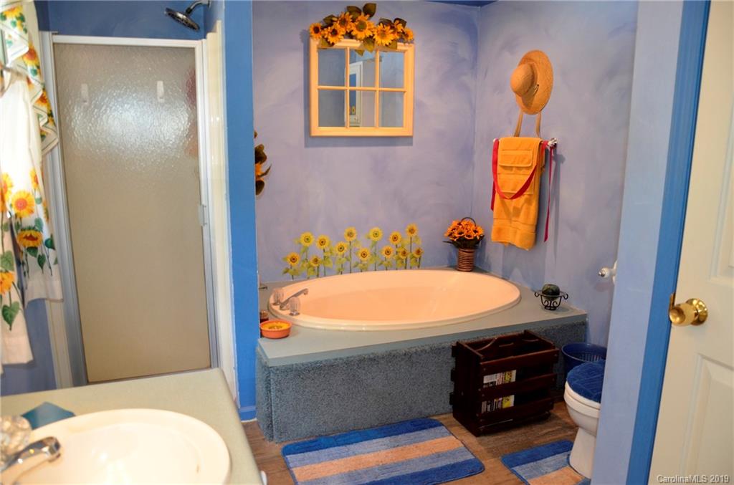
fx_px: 549
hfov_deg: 67.5
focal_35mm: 27
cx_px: 367
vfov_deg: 47.7
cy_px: 242
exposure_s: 1/60
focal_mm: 18
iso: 560
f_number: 3.5
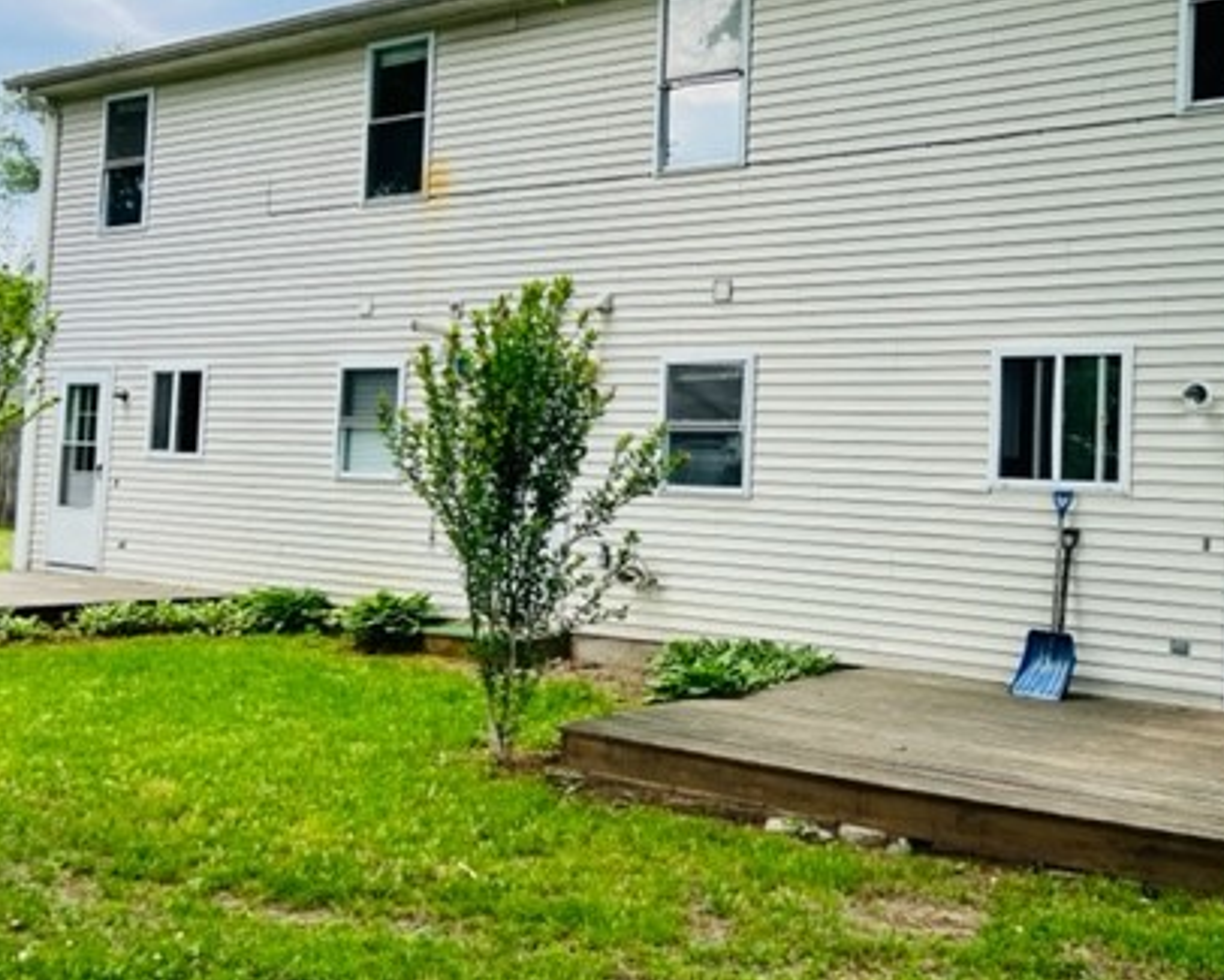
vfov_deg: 37.2
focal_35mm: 40
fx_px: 1449
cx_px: 835
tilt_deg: +3.7
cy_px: 383
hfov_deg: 45.0
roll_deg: -1.8
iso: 50
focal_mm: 5.7
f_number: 1.5
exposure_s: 1/894
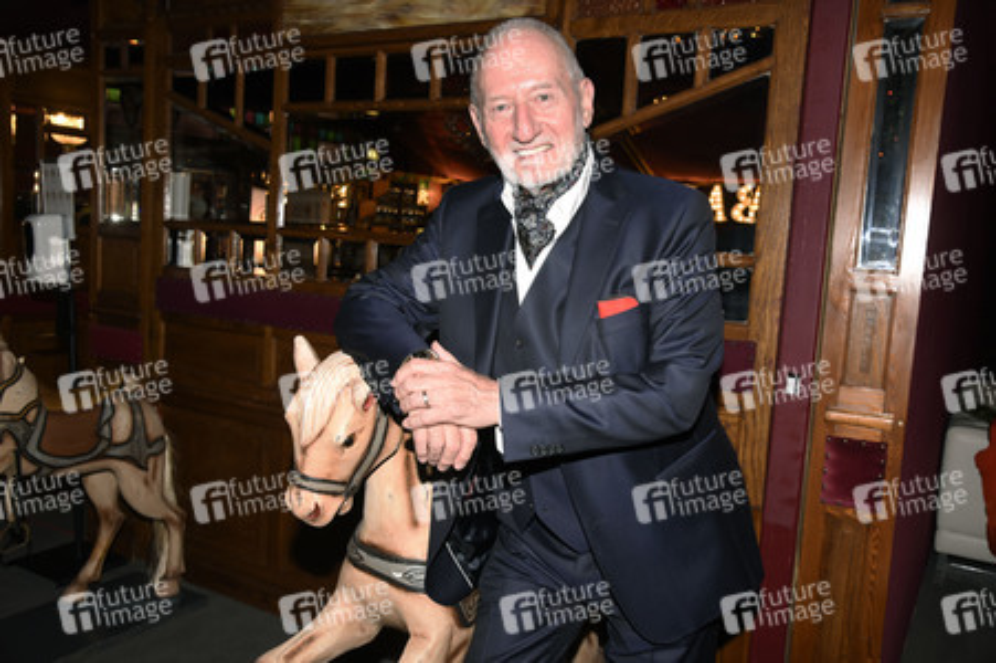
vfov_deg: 42.3
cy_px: 332
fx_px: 857
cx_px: 498
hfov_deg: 60.3
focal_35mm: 31
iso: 1600
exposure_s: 1/60
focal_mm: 31
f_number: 6.3
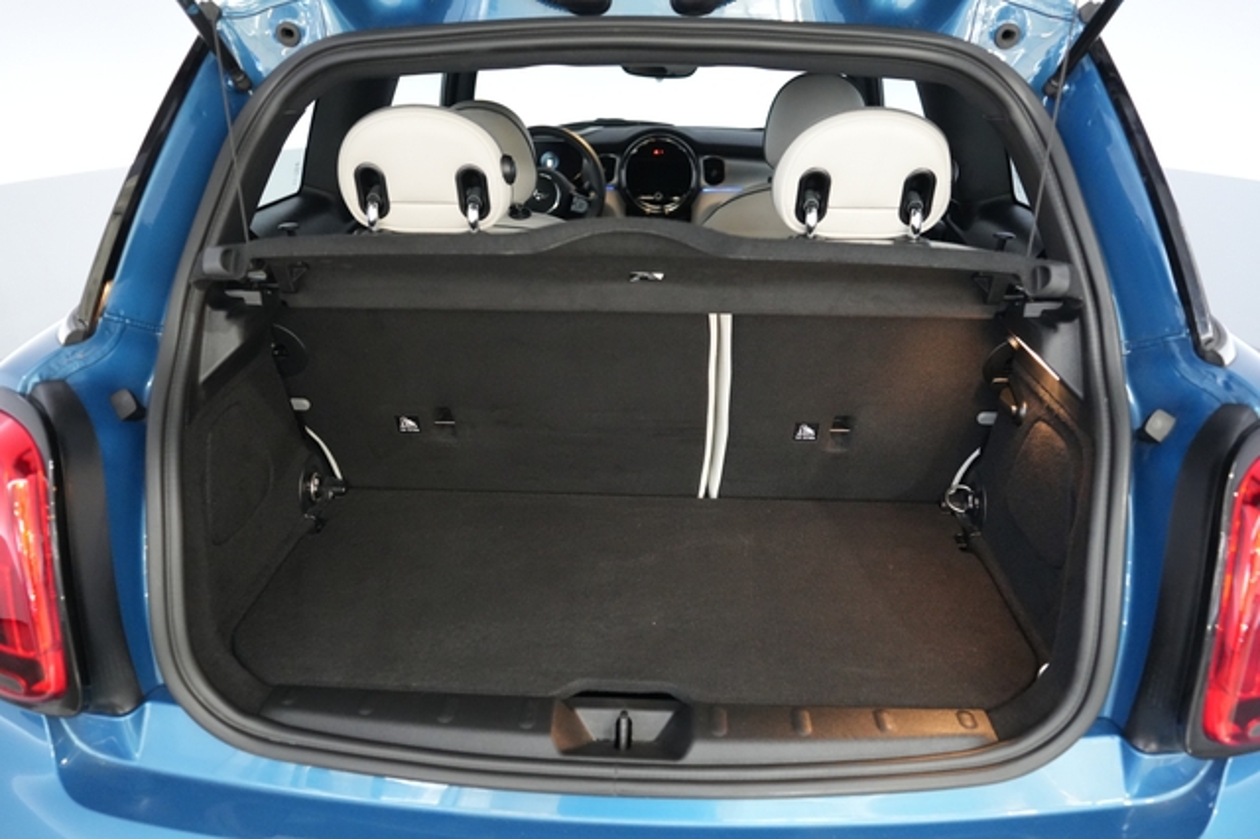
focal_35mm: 24
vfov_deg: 53.1
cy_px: 420
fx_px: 840
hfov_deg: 73.8
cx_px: 630
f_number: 2.8
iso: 6400
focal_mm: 24
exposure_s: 1/160
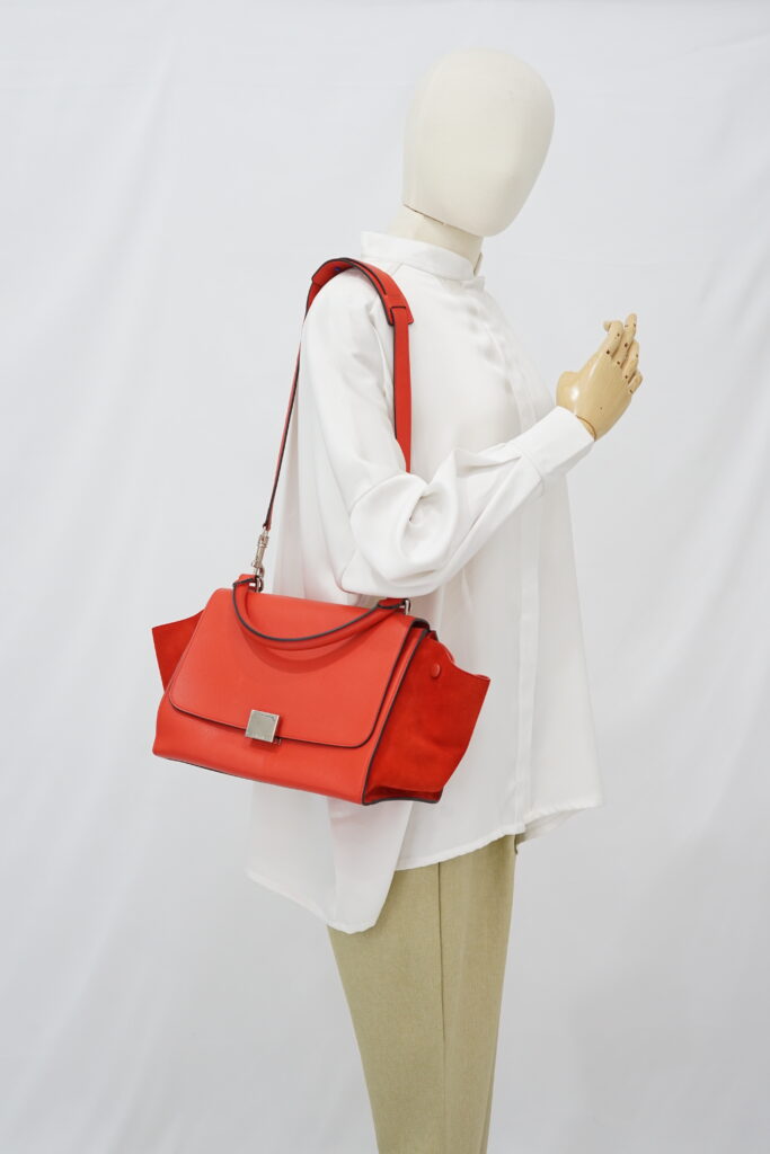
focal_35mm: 50
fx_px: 1603
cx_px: 385
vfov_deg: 39.6
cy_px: 577
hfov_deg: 27.0
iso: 640
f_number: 6.3
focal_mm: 50
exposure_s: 1/10
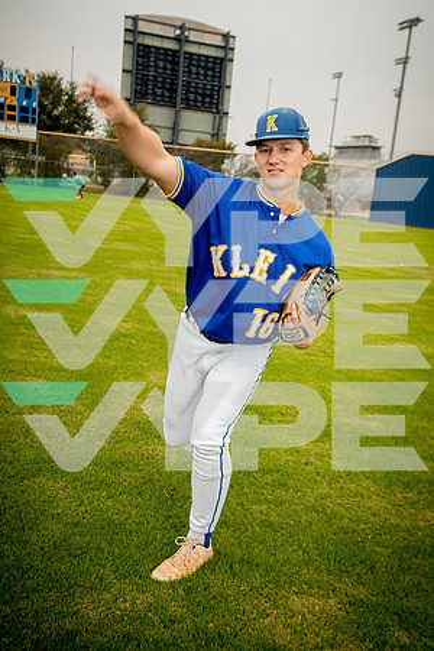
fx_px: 759
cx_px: 217
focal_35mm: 42
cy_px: 326
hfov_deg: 31.9
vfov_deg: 46.4
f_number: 5.6
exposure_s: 1/250
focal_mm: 42
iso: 200
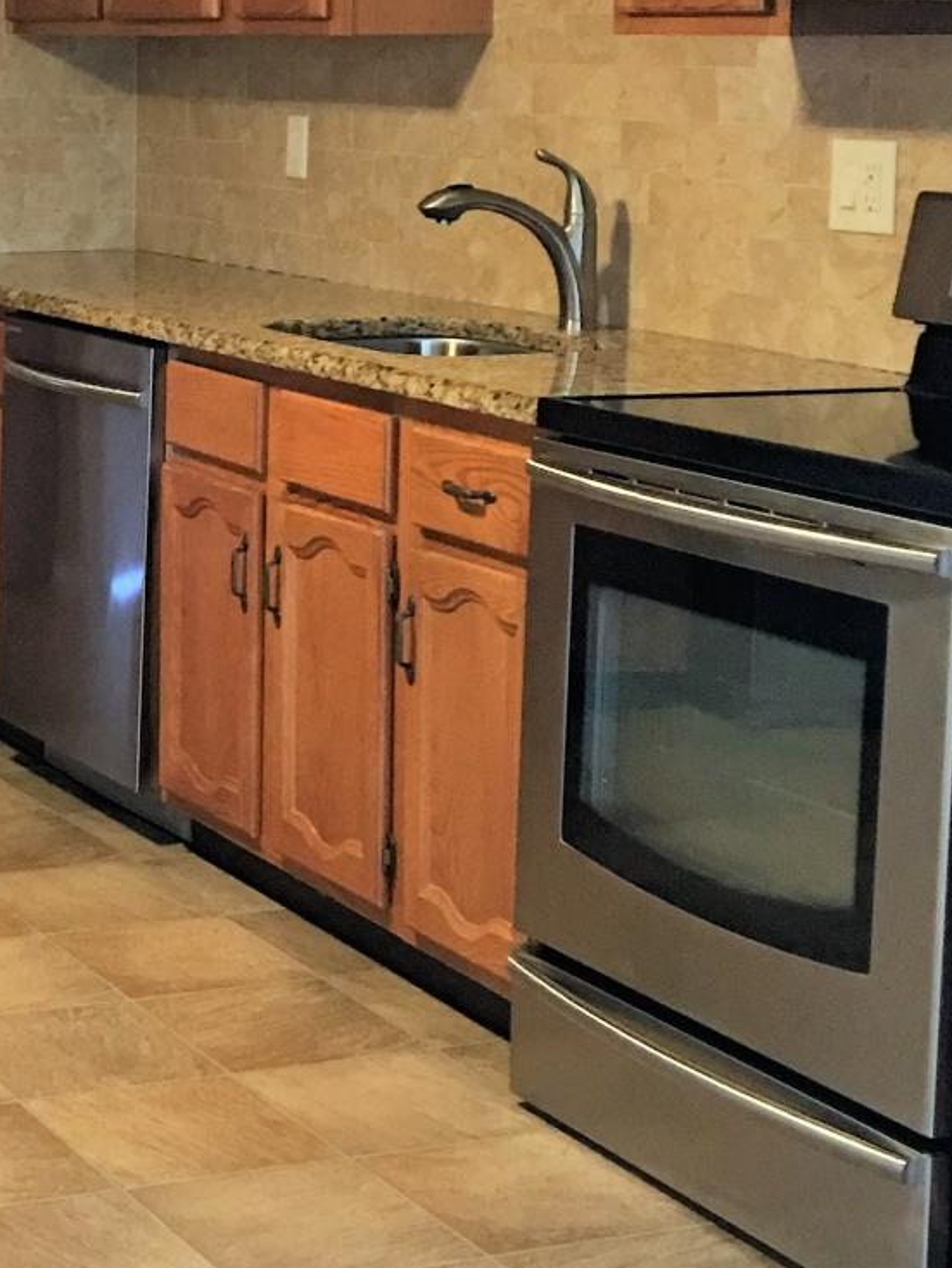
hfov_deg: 17.8
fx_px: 2895
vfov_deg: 24.5
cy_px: 368
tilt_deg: -5.7
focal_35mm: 79
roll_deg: +0.4
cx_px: -187
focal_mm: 4.15
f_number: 2.2
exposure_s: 1/10
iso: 100
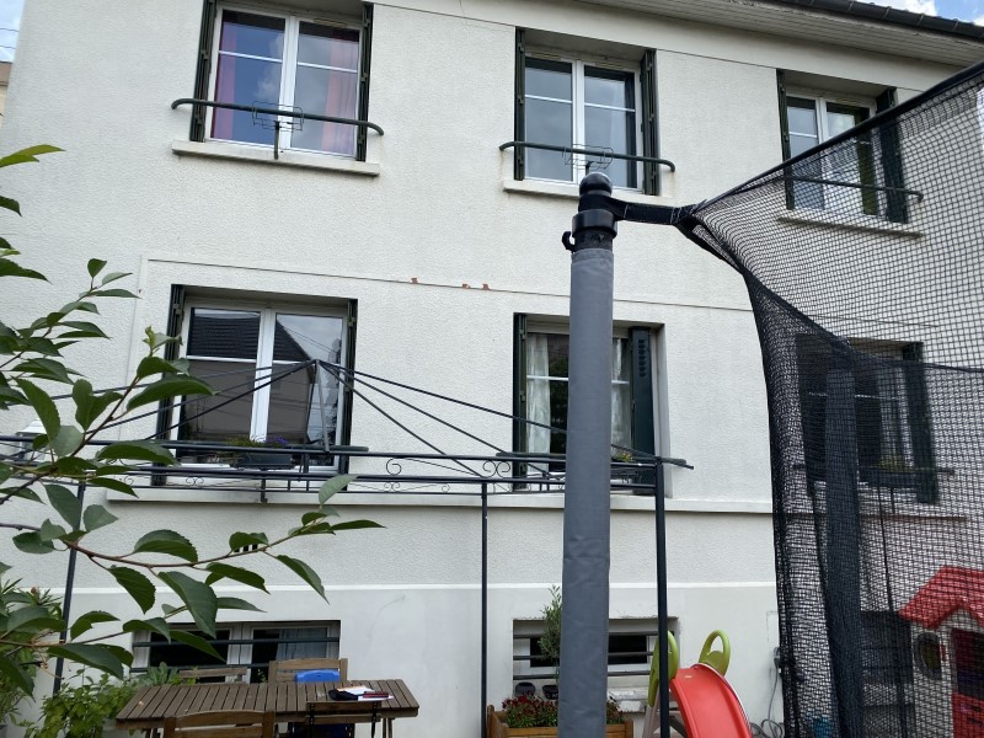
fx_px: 739
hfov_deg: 67.3
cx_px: 492
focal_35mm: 26
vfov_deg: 53.1
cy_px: 369
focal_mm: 4.25
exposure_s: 1/1362
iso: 32
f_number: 1.8
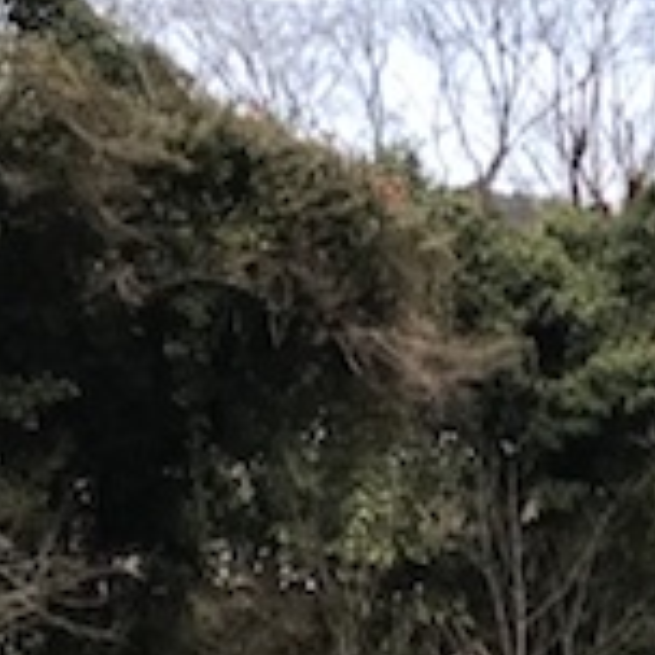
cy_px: 1435
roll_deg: +1.6
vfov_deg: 9.8
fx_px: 3489
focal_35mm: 163
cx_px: 1422
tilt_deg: -12.5
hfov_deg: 9.8
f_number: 1.8
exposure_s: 1/491
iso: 20
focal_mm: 3.99
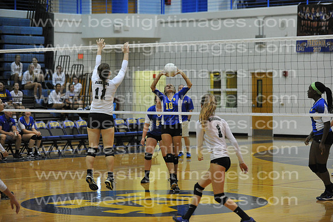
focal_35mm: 142
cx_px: 166
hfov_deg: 14.5
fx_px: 1313
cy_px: 112
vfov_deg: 9.7
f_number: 3.2
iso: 8000
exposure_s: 1/800
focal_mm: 140
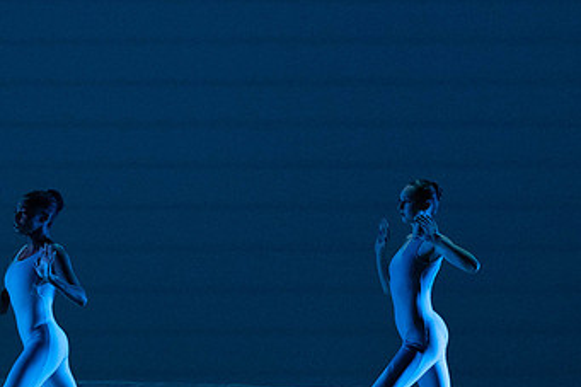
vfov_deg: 3.1
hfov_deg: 4.7
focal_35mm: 436
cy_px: 313
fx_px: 7033
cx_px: 221
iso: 16000
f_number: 5.6
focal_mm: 256
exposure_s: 1/400
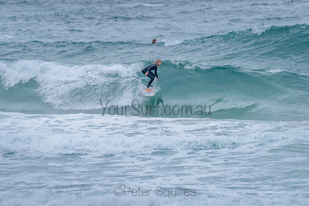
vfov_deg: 2.2
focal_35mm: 613
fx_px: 5261
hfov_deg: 3.4
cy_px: 80
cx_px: 155
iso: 1400
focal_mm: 500
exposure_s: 1/2000
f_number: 5.6
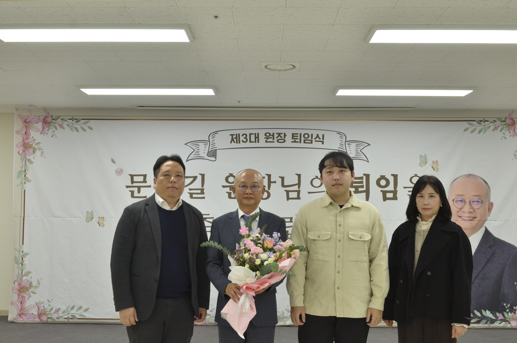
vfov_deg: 32.9
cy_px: 172
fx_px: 580
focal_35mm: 40
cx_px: 258
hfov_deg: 48.0
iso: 1250
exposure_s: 1/180
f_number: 6.7
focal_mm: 27
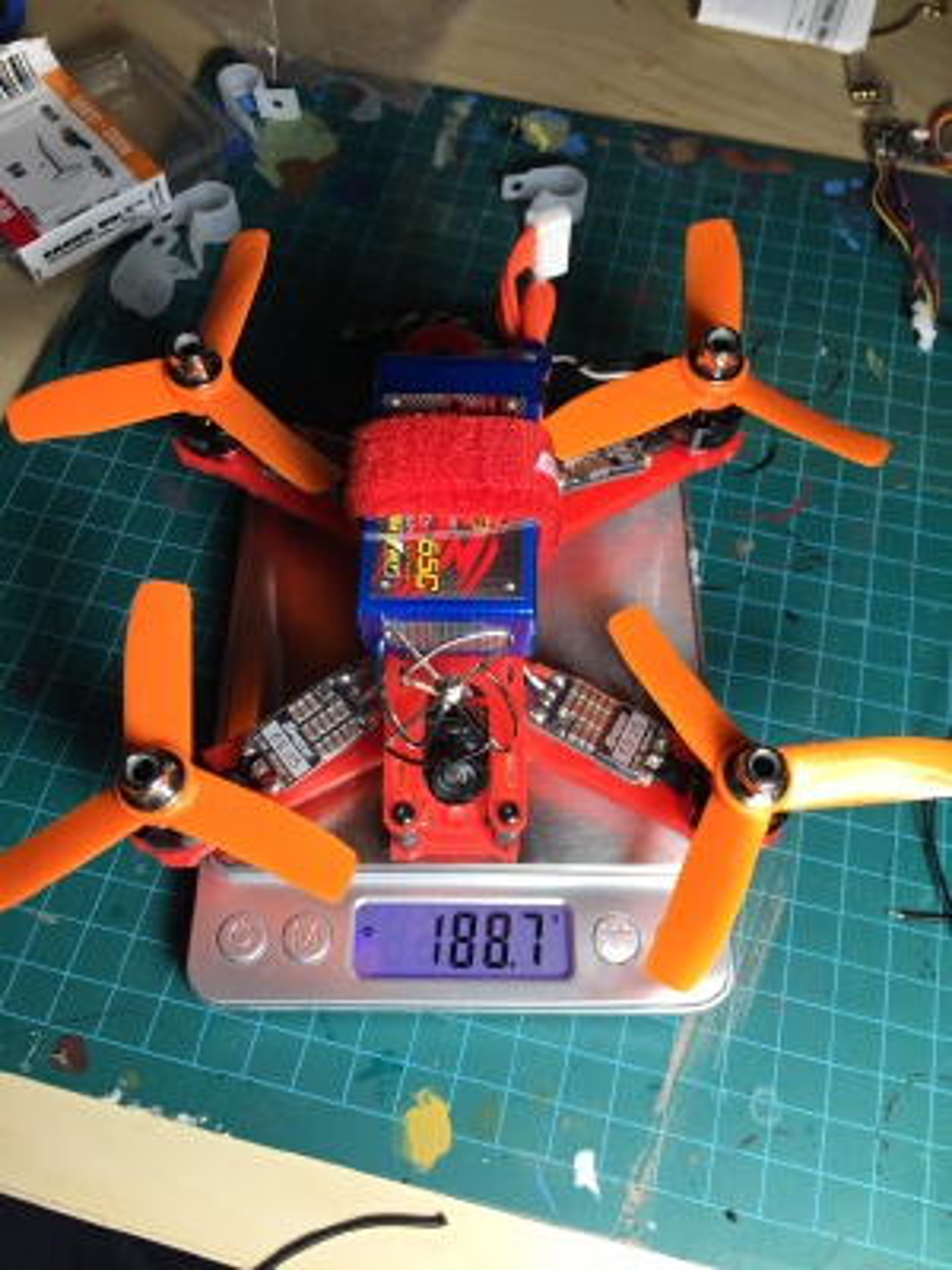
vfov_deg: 61.7
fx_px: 1063
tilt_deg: -62.6
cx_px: 476
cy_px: 635
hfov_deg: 48.2
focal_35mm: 29
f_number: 2.2
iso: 50
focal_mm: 4.15
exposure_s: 1/120
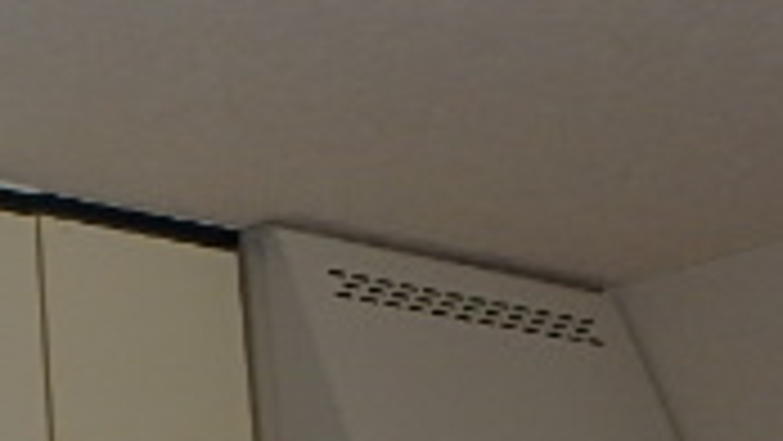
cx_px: -544
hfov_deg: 19.9
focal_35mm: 84
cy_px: 436
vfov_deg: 14.2
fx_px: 1745
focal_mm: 3.7
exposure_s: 1/60
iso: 125
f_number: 3.5
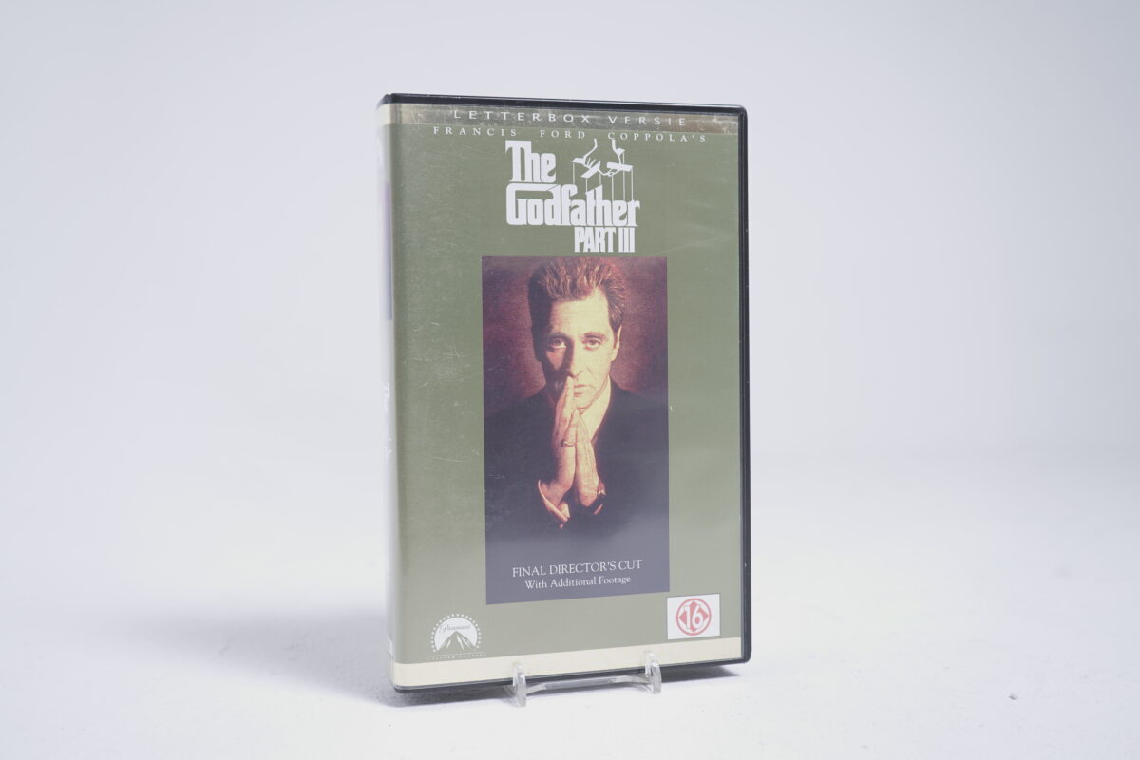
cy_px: 380
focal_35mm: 36
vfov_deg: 36.9
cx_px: 570
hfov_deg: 53.1
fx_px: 1140
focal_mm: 36
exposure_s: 1/4
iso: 100
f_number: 5.6
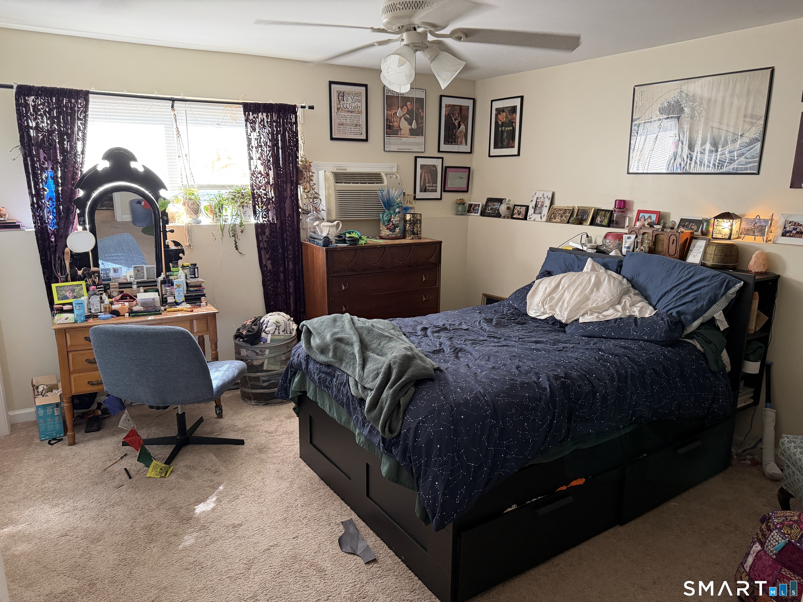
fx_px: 557
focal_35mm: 24
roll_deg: +0.1
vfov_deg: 56.8
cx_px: 402
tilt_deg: -12.5
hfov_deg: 71.6
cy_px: 301
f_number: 1.78
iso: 320
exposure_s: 1/60
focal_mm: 6.76
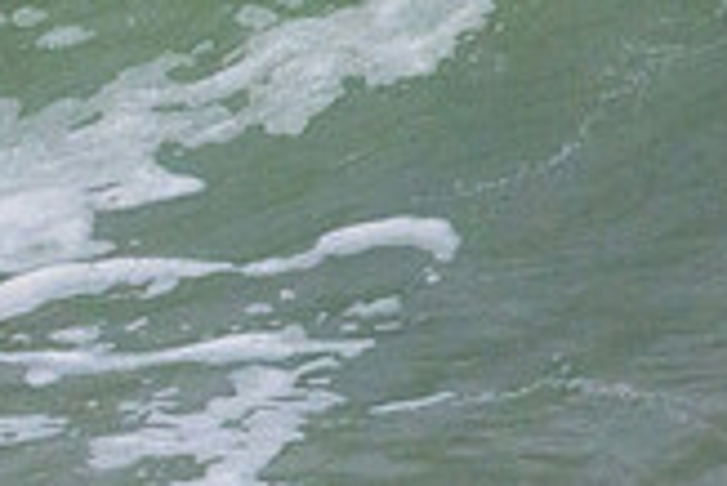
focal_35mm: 2844
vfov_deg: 0.5
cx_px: -544
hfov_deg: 0.7
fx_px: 57483
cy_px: -65
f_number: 11
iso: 5600
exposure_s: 1/3200
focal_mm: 800
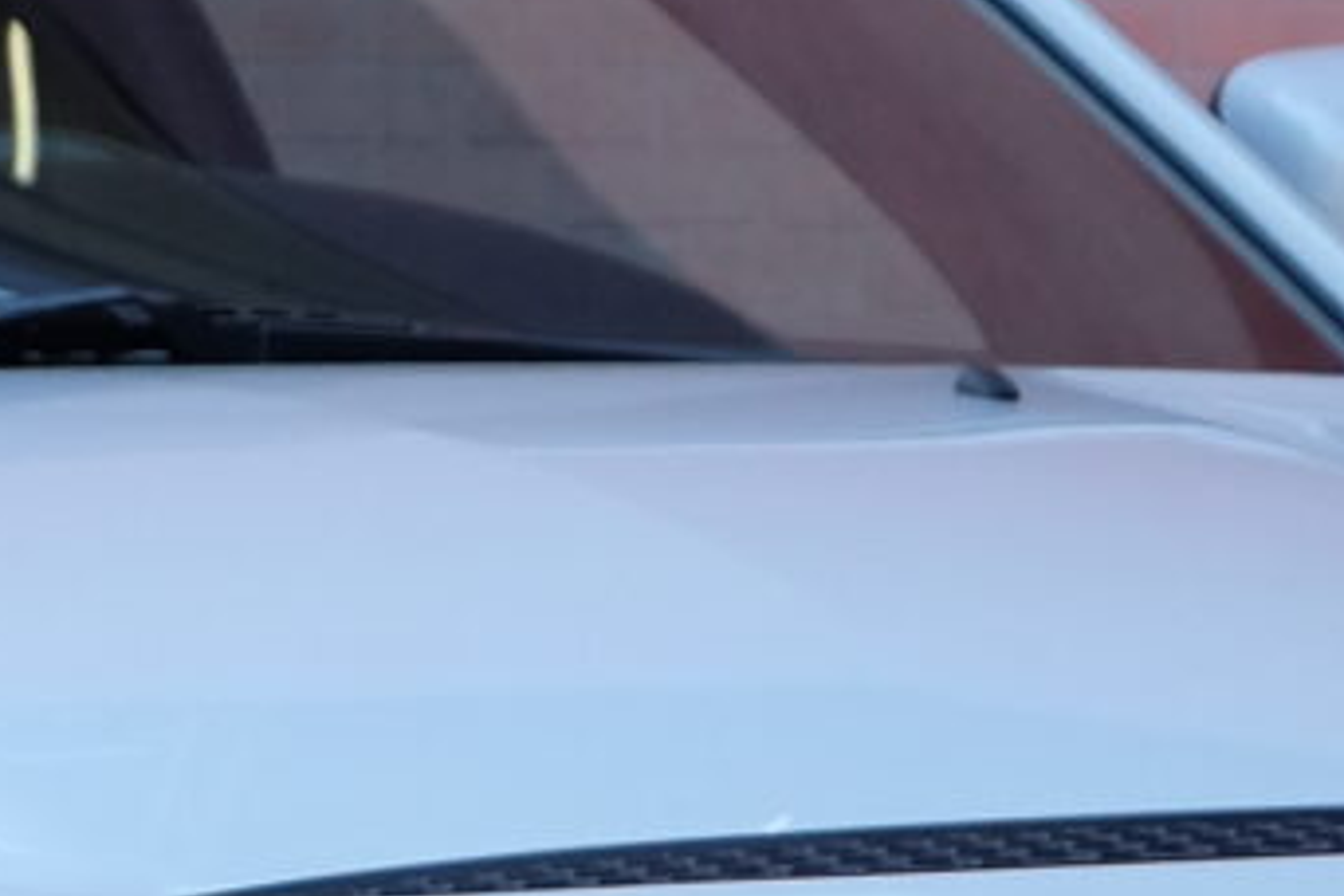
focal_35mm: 232
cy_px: 1975
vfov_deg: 5.7
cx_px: 102
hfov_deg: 8.8
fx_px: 8661
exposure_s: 1/220
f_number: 5.6
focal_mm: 20.5
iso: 400
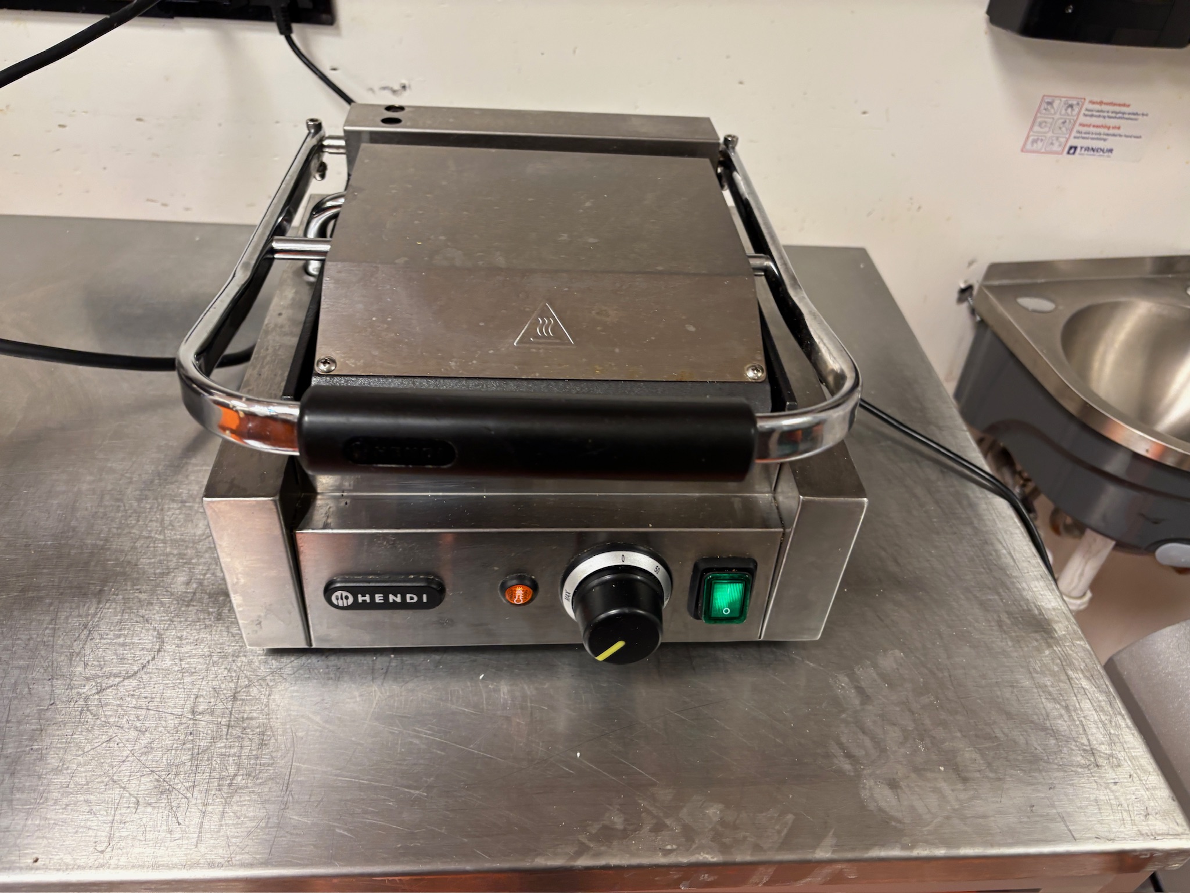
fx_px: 894
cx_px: 595
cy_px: 446
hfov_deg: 67.3
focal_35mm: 26
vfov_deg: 53.1
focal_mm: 5.96
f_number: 1.6
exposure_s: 1/54
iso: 125
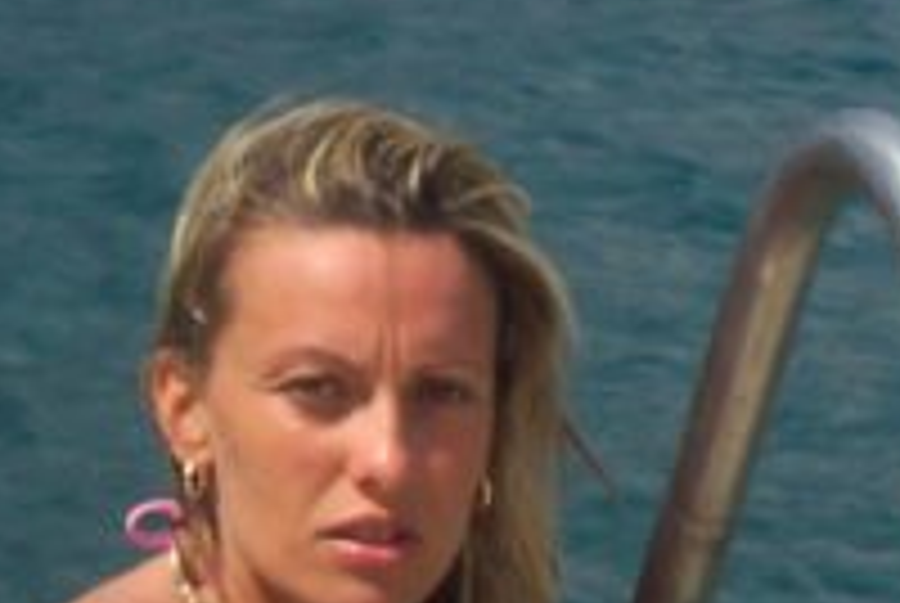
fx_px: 6084
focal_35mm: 243
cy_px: 425
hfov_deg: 8.4
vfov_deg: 5.7
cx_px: 124
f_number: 8
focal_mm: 24
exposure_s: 1/350
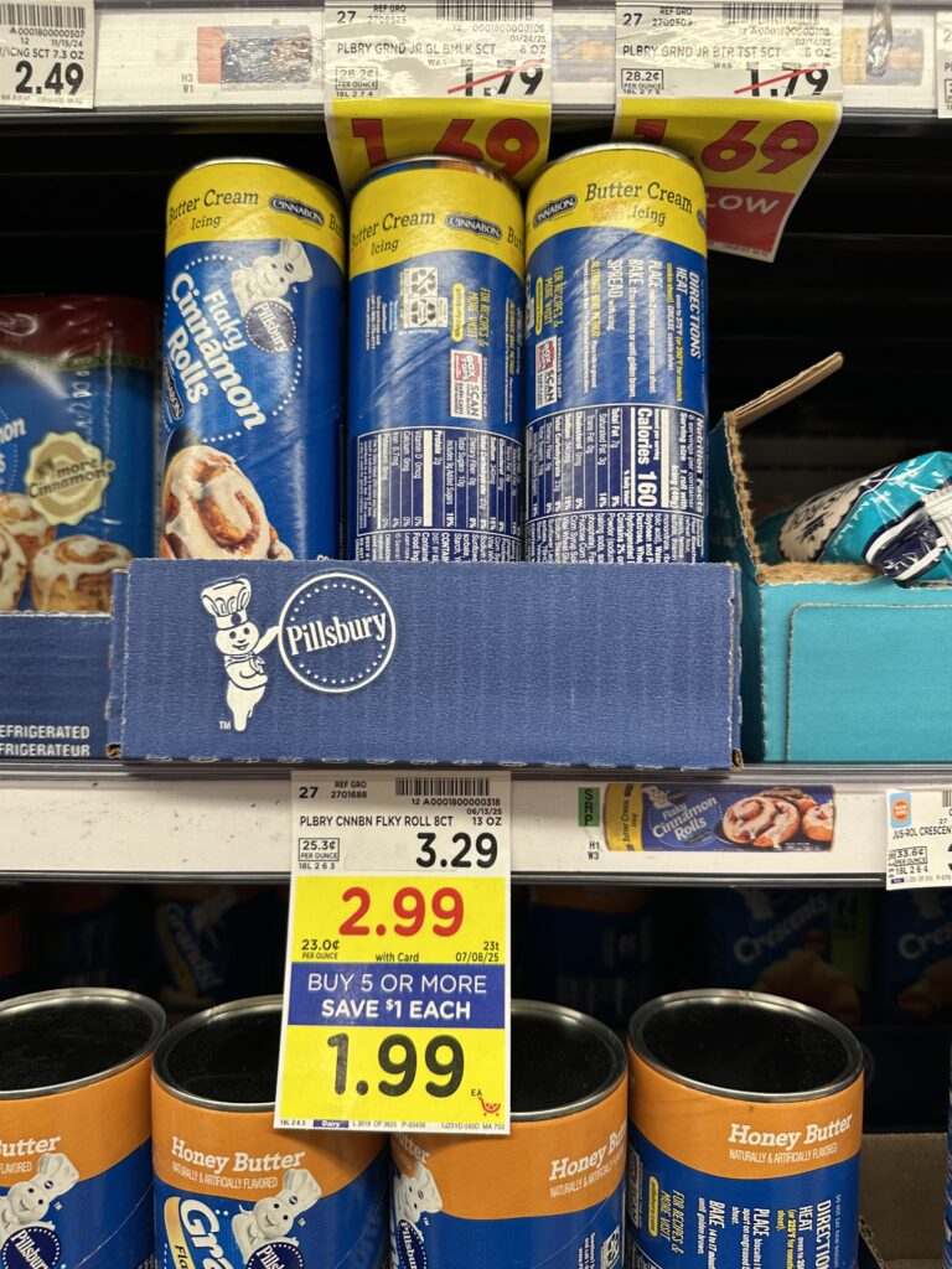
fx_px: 880
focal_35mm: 24
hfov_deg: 56.8
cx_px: 476
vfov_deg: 71.6
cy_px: 634
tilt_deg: -1.5
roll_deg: -2.0
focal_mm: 6.86
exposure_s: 1/106
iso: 100
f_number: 1.78
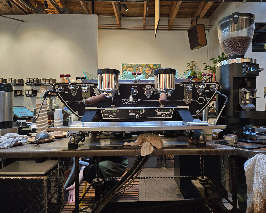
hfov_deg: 70.2
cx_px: 141
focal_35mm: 24
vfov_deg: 58.8
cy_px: 107
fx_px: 189
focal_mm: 5.4
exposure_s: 1/120
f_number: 1.8
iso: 320
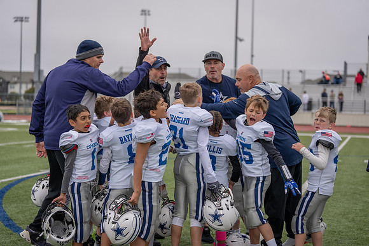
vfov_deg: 19.5
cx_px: 184
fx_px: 718
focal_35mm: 70
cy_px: 123
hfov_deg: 28.8
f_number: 2.8
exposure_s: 1/1250
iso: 200
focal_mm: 70
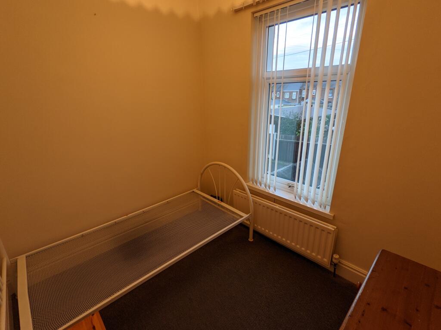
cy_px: 165
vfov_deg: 78.1
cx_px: 220
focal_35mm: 16
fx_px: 204
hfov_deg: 94.5
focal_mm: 2.22
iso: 69
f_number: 2.2
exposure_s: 1/50
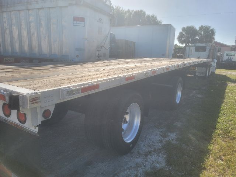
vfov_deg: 54.9
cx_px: 118
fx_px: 170
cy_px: 88
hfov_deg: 69.4
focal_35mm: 25
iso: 20
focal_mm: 7
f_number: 1.8
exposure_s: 1/978
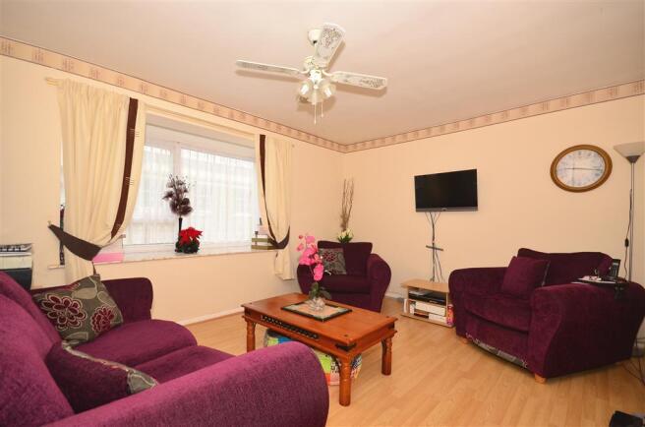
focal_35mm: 15
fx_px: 268
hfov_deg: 100.5
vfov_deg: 77.0
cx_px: 322
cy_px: 214
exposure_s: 1/13
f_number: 8
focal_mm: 10
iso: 200
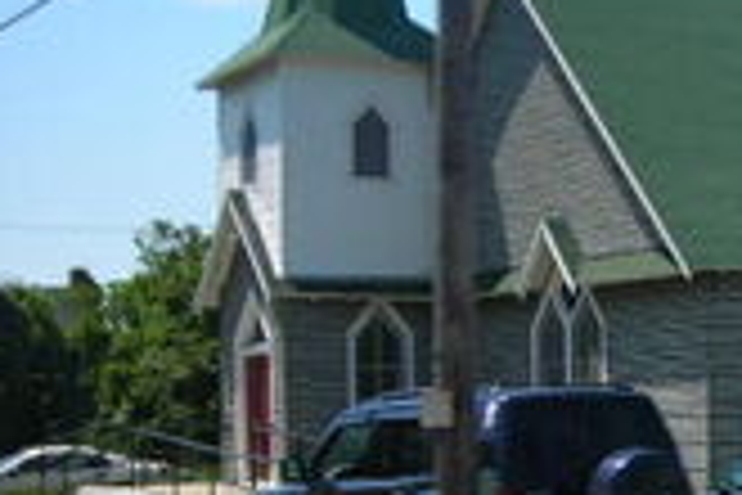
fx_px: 1979
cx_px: 742
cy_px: 472
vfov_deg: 14.1
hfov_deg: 20.6
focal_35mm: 96
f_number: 6.4
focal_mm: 6.3
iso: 50
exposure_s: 1/128
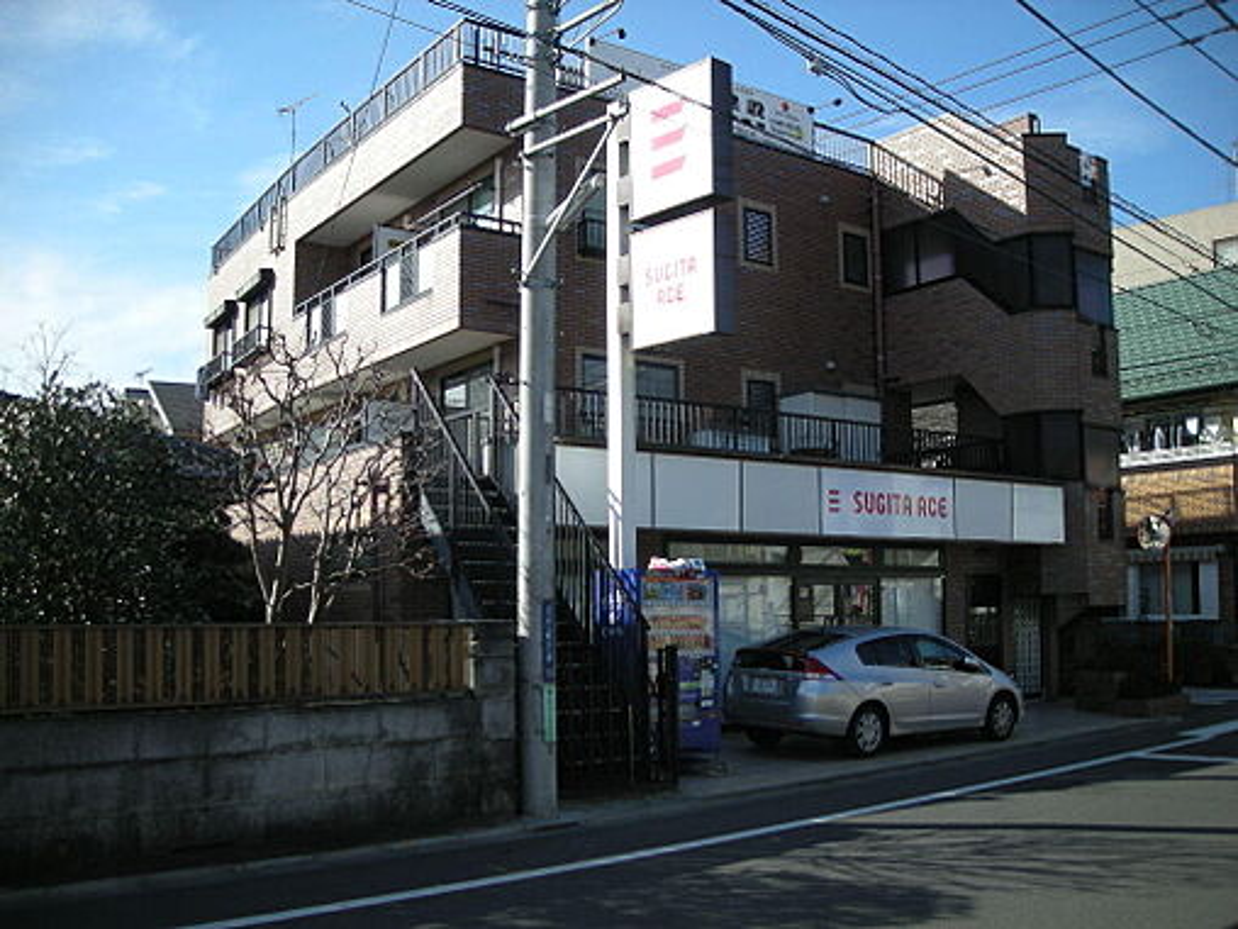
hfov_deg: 52.6
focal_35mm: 35
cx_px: 619
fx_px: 1252
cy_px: 464
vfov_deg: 40.7
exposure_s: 1/154
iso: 50
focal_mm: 5.7
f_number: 5.7
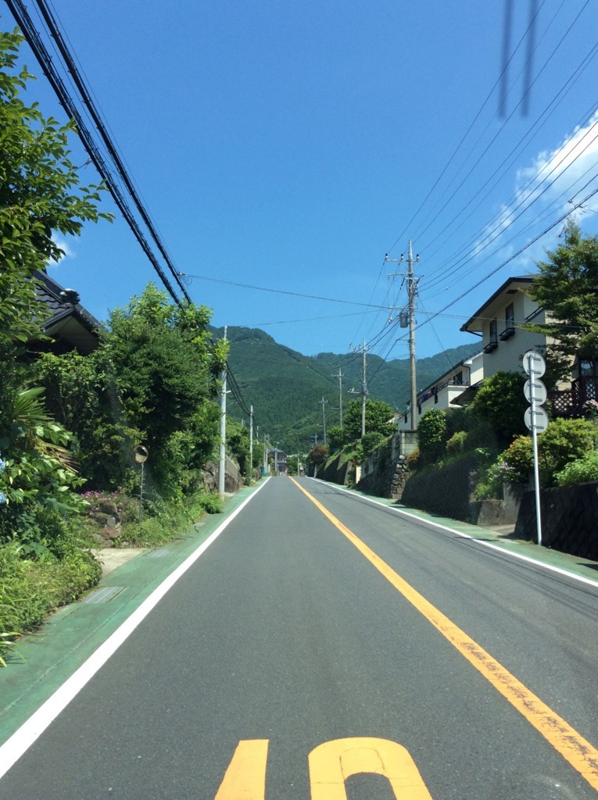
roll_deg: -0.7
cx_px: 299
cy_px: 400
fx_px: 739
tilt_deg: +11.2
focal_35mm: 32
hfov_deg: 44.1
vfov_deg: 56.9
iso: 32
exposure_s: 1/733
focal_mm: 3.3
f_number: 2.4
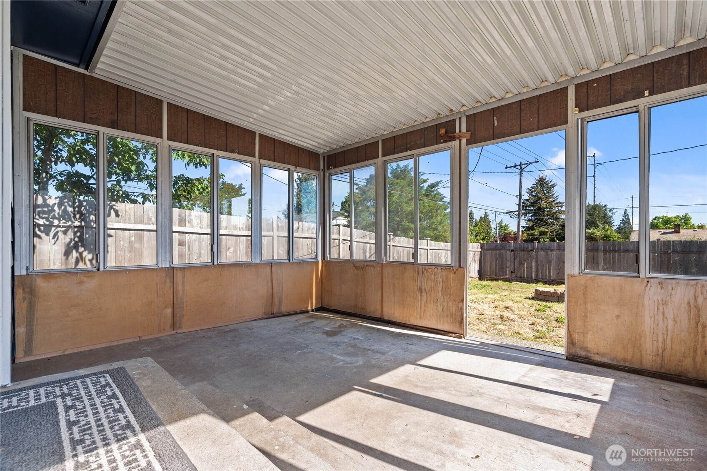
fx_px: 314
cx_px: 354
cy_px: 236
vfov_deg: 73.7
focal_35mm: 16
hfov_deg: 96.7
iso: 125
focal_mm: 16
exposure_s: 1/8
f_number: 8
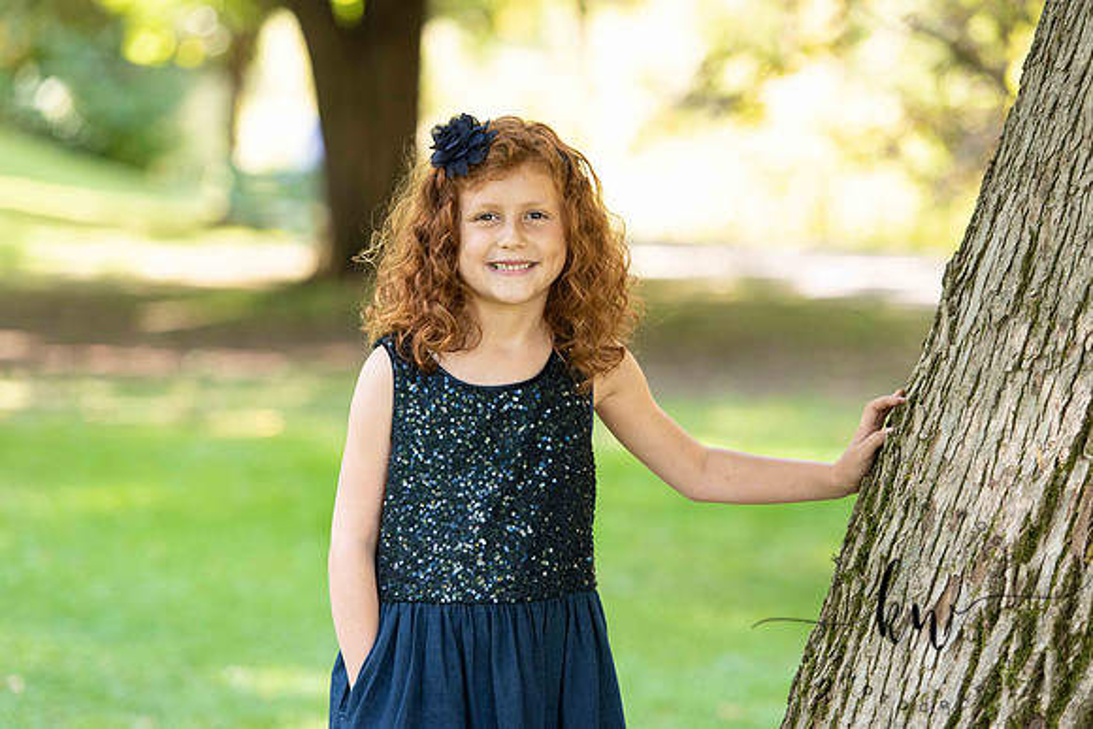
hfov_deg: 15.2
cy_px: 364
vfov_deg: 10.2
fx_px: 4100
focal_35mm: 135
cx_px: 546
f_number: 3.2
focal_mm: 135
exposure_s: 1/320
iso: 640
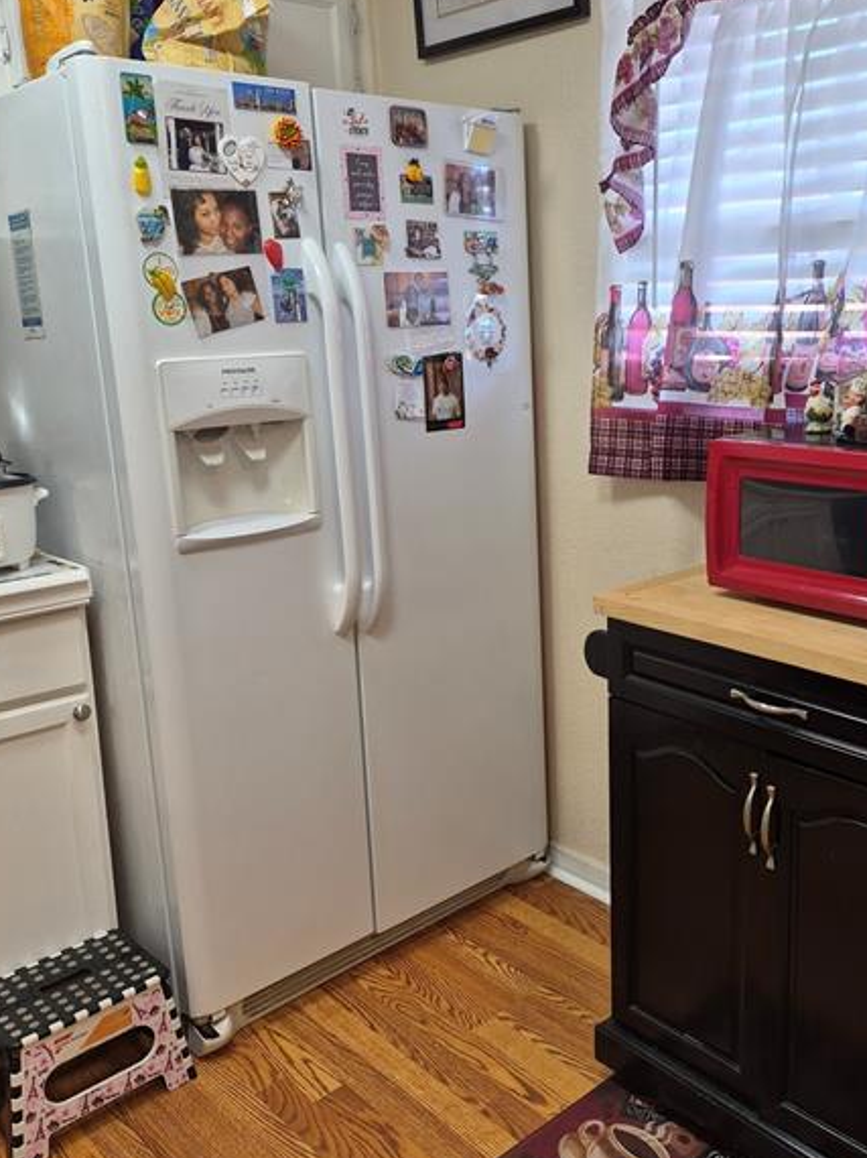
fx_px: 1036
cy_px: 571
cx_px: 560
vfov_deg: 58.4
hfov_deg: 44.9
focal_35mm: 31
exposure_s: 1/120
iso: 100
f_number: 1.8
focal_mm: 5.4
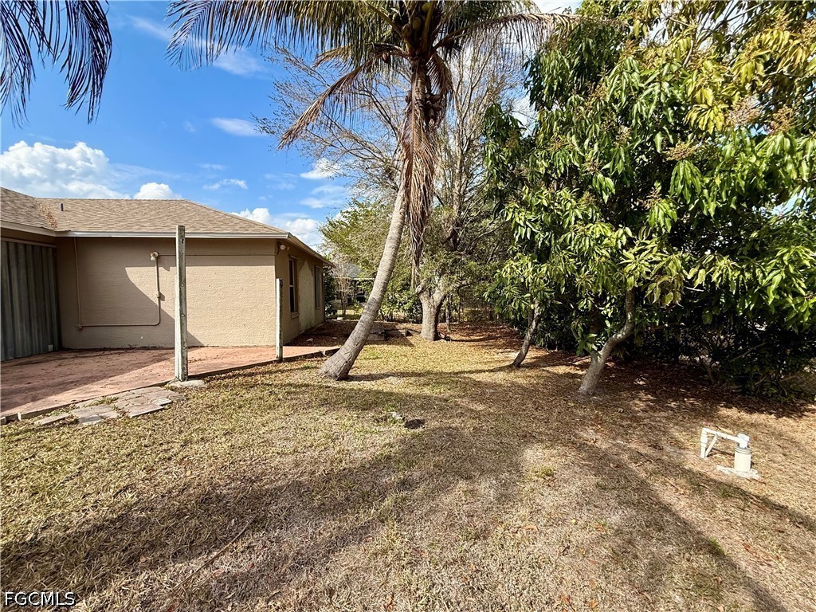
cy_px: 306
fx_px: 330
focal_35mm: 14
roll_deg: -0.1
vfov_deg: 85.7
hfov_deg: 102.1
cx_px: 408
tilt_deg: -0.9
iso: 50
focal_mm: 2.22
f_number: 2.2
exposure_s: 1/1033
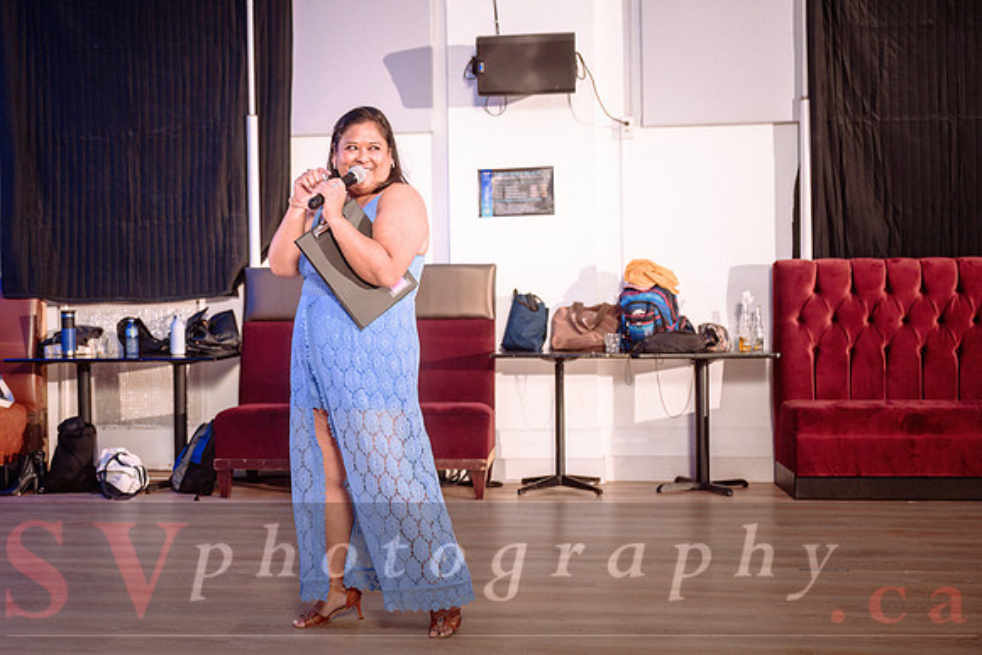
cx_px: 412
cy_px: 319
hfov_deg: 43.7
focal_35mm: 45
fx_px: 1221
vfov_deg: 30.0
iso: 1600
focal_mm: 38
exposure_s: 1/200
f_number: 2.8
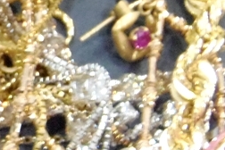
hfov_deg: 7.7
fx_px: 1625
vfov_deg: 5.3
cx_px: -147
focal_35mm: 260
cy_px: 137
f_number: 4
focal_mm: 11.7
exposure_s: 1/10
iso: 500
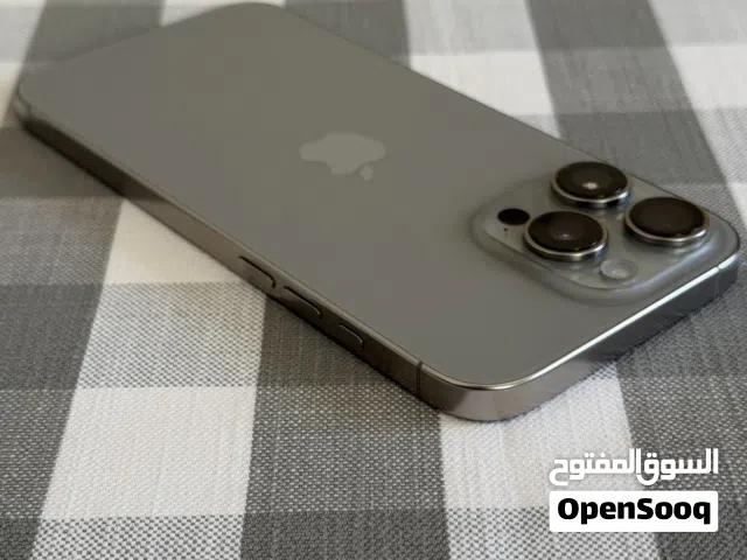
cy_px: 280
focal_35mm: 48
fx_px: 1036
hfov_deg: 39.7
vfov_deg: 30.3
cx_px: 374
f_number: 1.78
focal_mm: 6.76
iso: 100
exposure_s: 1/60
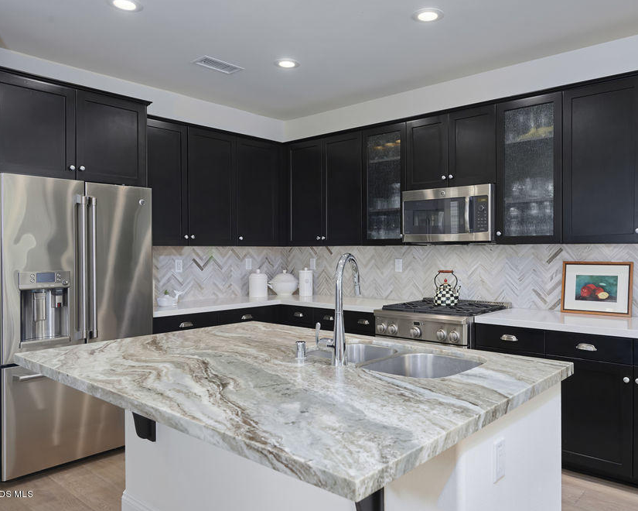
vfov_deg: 55.7
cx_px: 360
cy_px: 256
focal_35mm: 26
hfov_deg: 66.6
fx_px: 483
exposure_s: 1/8
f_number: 7.1
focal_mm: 22.5
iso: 400
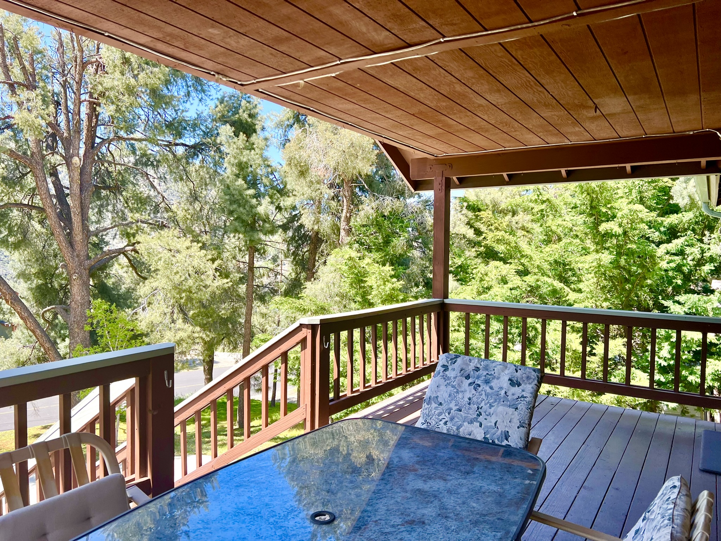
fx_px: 542
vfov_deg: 53.1
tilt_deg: -2.4
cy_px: 270
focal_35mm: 26
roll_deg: -0.6
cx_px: 360
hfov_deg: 67.3
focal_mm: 5.7
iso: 50
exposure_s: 1/748
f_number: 1.5
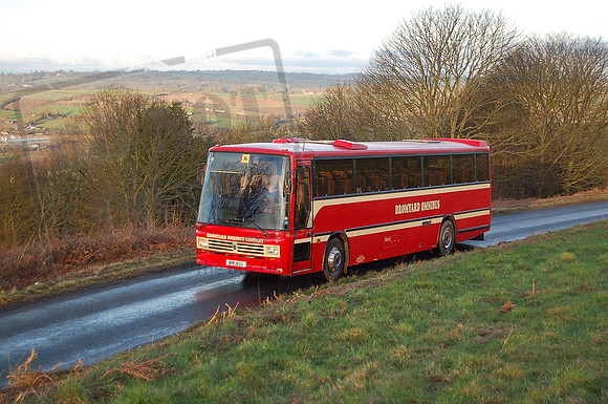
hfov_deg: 31.9
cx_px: 304
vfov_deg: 21.5
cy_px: 202
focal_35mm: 63
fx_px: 1063
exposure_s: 1/500
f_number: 5.3
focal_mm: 42
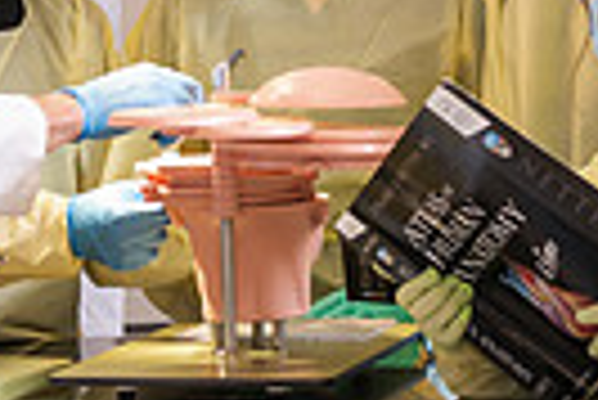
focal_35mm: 192
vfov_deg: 7.1
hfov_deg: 10.7
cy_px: 20
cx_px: 193
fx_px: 3193
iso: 500
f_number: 4
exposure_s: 1/160
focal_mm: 44
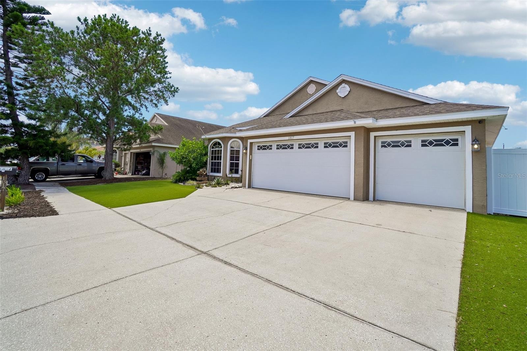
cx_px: 264
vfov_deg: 77.3
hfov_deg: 100.4
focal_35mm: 15
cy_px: 176
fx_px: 220
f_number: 8
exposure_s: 1/350
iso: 100
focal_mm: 10
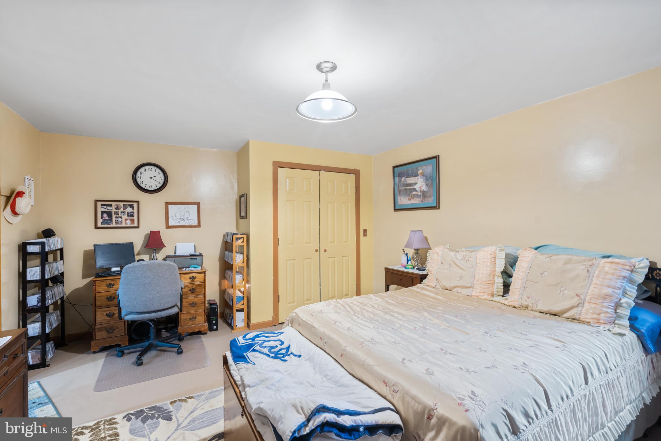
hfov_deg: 96.7
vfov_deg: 73.7
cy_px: 220
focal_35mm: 16
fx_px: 294
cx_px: 330
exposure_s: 2
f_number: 7.1
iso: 320
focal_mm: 16
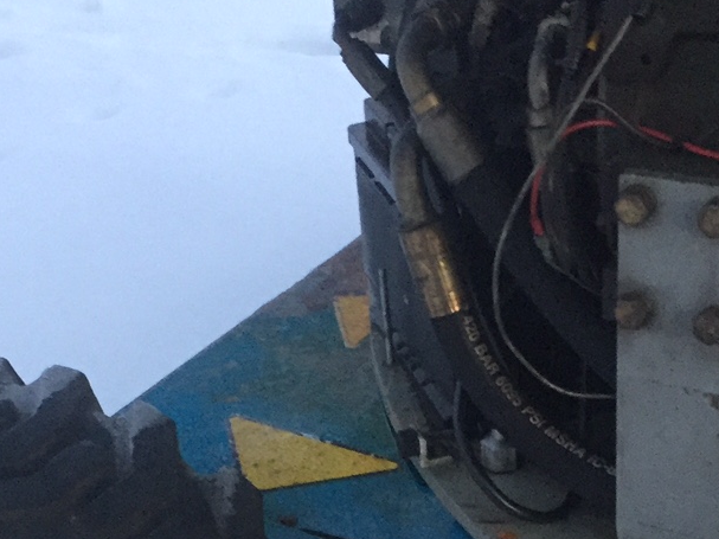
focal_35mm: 78
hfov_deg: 25.0
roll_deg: +8.0
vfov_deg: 18.0
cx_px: 282
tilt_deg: -36.6
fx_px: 1620
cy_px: 634
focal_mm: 4.15
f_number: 2.2
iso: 320
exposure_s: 1/33
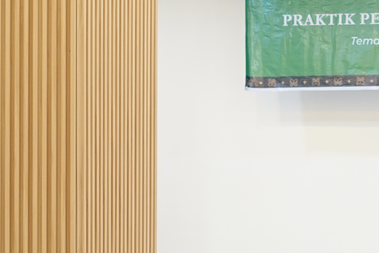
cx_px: 706
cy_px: 269
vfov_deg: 5.8
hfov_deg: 8.3
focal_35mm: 237
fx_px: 2495
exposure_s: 1/100
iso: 400
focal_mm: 50
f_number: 2.5
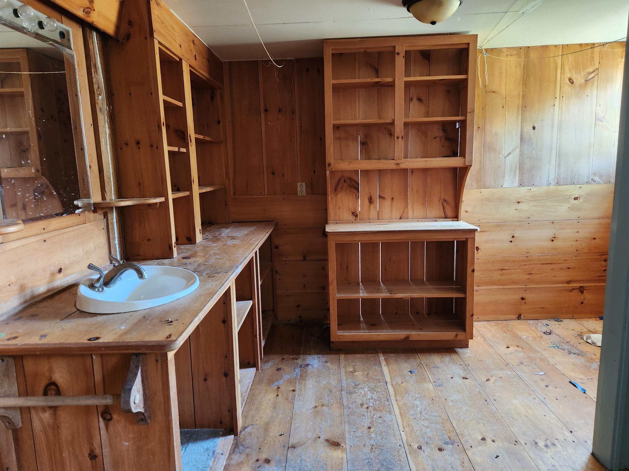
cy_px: 236
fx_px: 418
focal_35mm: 23
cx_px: 314
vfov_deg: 58.9
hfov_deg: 73.9
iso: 640
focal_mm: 5.4
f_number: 1.8
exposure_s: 1/40
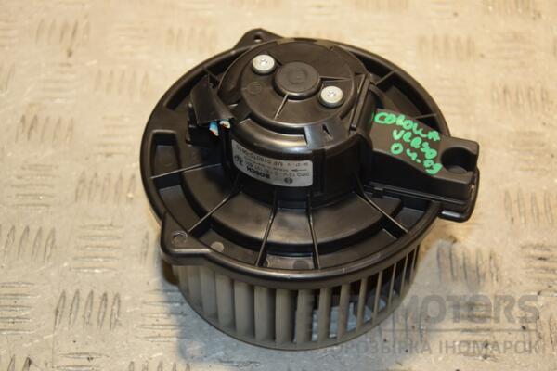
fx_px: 1160
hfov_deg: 27.0
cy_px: 186
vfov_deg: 18.2
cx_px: 278
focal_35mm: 75
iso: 800
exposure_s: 1/160
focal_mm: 50
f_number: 5
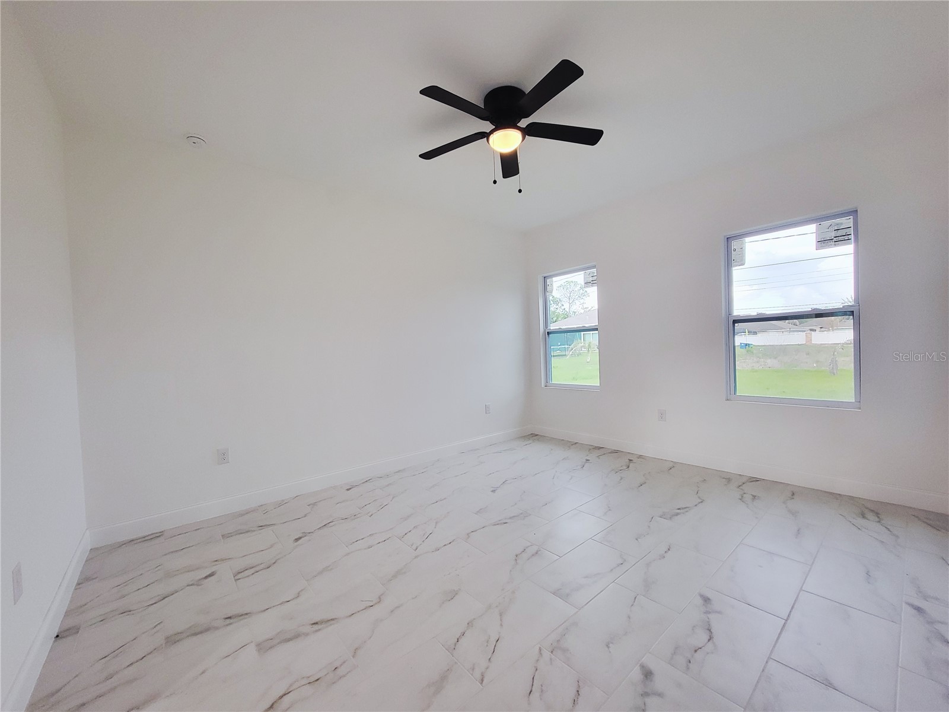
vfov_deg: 89.9
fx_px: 356
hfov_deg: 106.2
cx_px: 474
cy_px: 356
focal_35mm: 13
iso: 160
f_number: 2.2
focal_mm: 1.74
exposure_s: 1/60
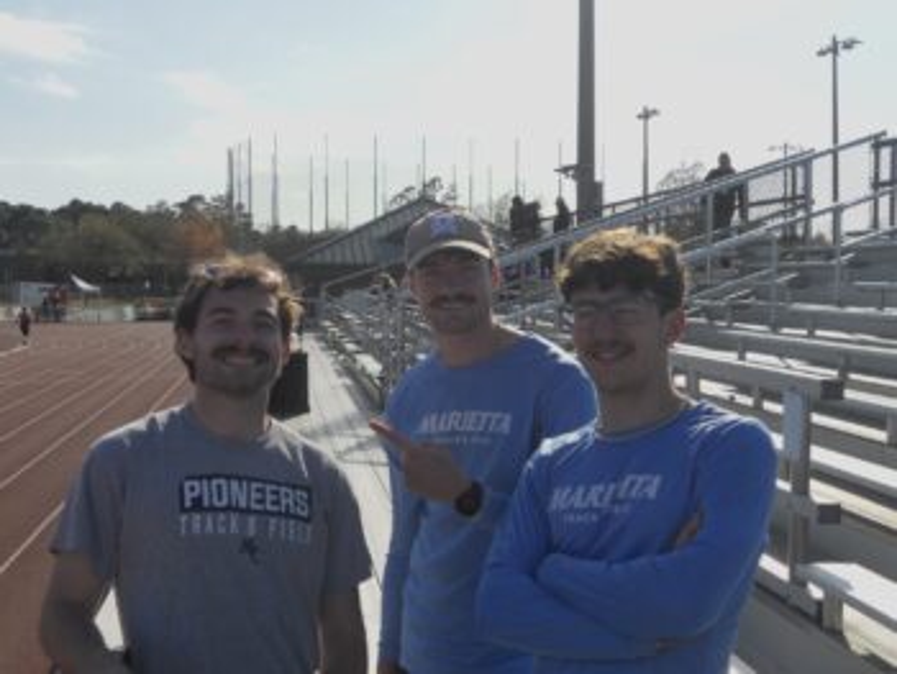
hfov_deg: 41.2
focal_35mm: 46
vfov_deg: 31.6
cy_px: 337
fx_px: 1193
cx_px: 448
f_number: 4.3
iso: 80
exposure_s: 1/800
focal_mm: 8.2
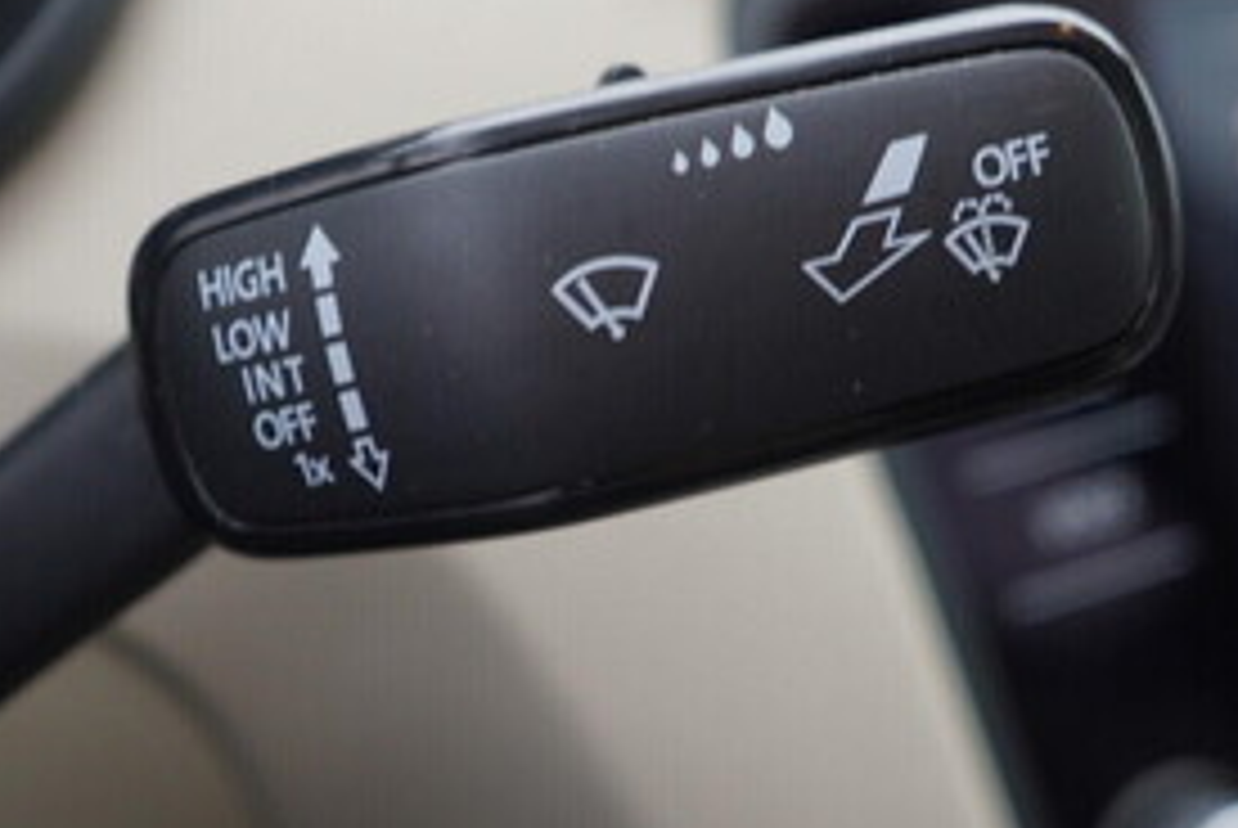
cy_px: 376
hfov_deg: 28.0
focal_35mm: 72
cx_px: 482
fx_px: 2479
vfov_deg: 19.0
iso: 160
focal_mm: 24
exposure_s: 1/40
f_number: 2.8
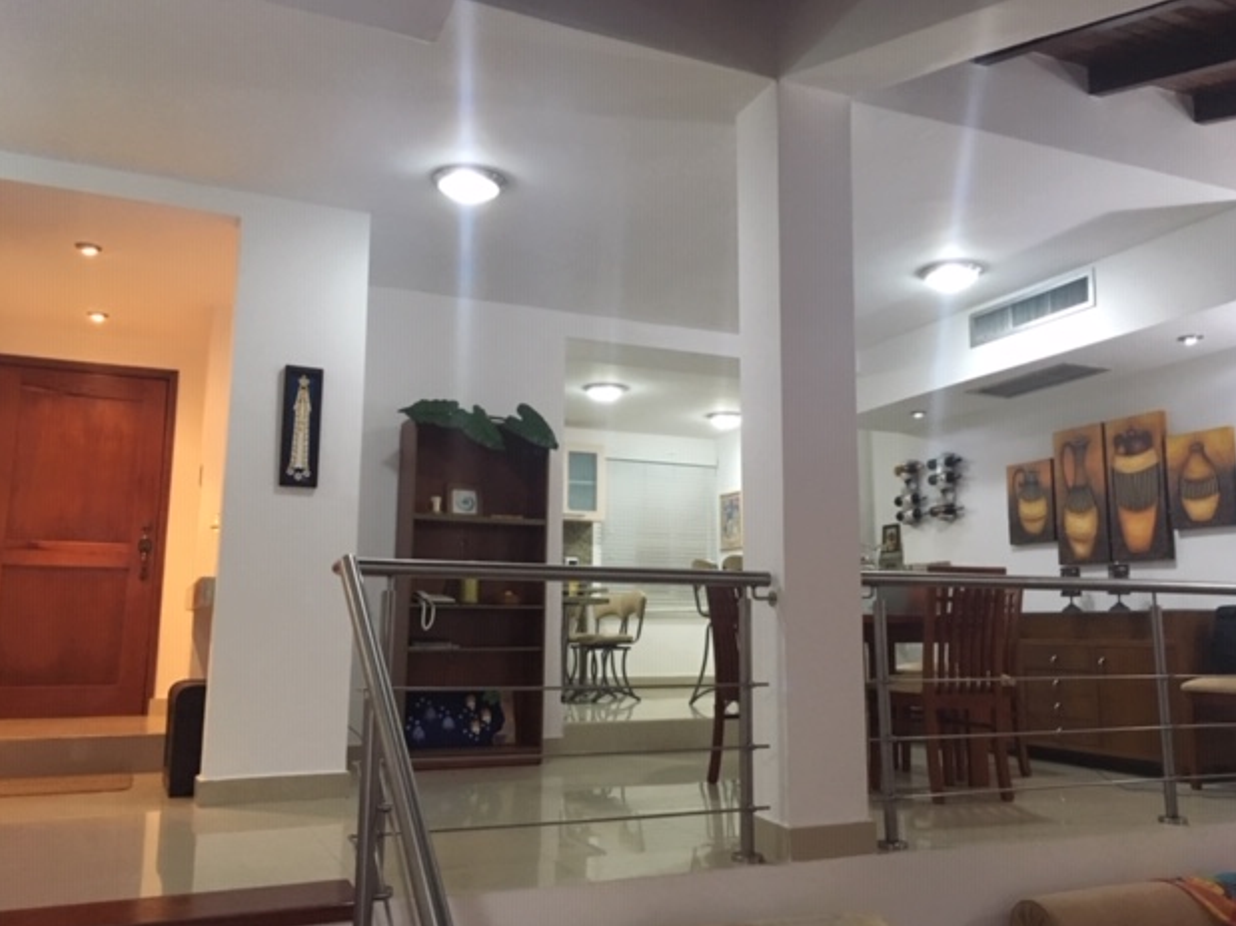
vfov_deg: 46.8
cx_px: 633
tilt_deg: +9.6
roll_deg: -0.4
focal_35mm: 30
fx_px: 1071
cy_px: 463
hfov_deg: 60.0
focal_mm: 4.15
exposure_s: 1/30
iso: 200
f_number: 2.2
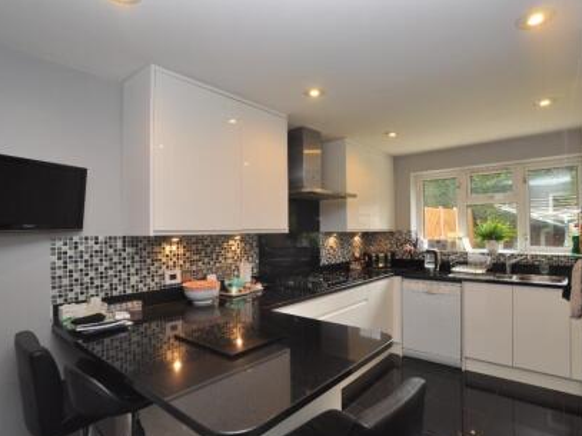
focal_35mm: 19
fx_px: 312
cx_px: 310
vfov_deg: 69.9
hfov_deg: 85.9
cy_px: 222
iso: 400
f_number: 4.5
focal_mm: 11
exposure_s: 1/60
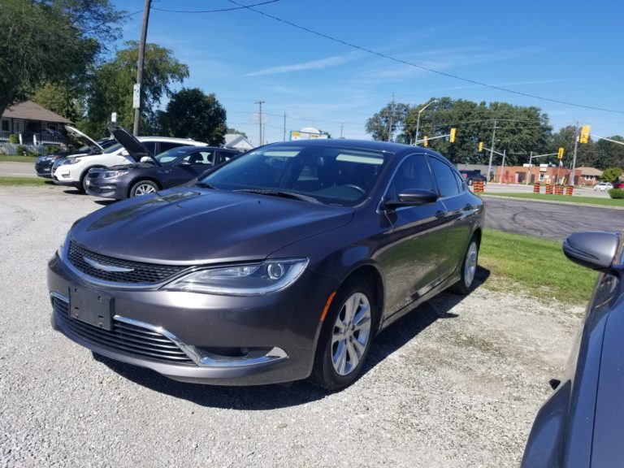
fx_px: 469
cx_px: 312
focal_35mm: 26
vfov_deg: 53.1
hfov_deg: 67.3
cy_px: 234
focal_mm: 4.25
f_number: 1.7
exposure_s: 1/2432
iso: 50
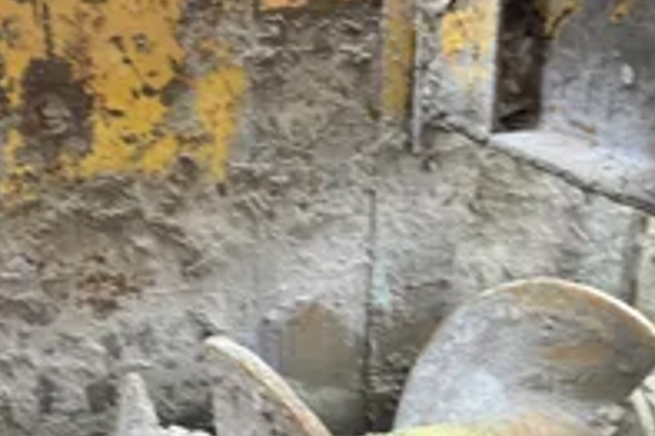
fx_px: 1000
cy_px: 353
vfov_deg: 24.2
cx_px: 283
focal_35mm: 55
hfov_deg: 36.2
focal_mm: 5.1
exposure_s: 1/102
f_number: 1.6
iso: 125
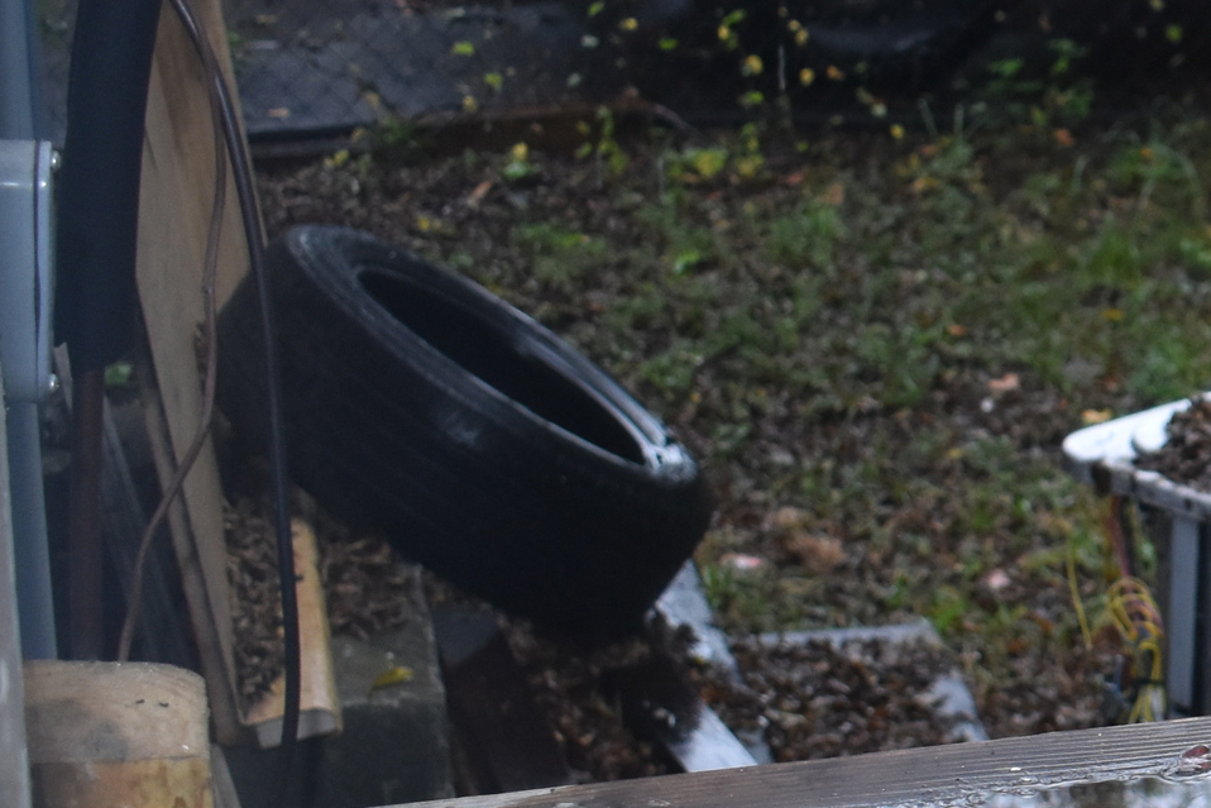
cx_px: 1876
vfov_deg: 12.4
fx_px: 3721
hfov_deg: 16.6
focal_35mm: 111
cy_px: 561
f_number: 3.8
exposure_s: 1/160
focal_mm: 23
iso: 800
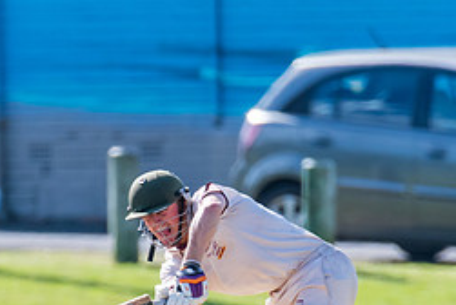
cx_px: 203
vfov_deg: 0.8
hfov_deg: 1.1
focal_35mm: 1811
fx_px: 22966
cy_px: 297
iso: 640
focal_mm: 600
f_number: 6.3
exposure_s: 1/2000
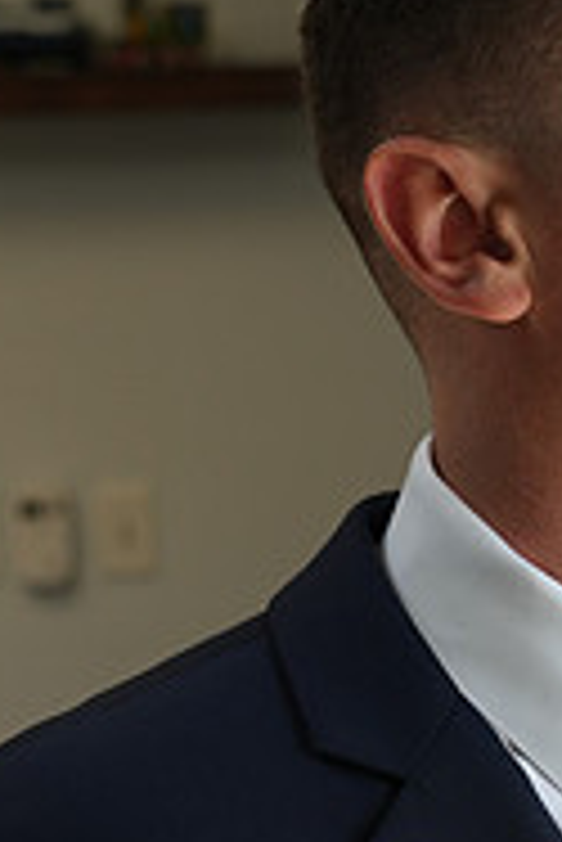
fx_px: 2758
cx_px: 659
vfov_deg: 17.2
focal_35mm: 118
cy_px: 702
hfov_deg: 11.4
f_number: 4
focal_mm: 38
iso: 640
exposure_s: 1/200
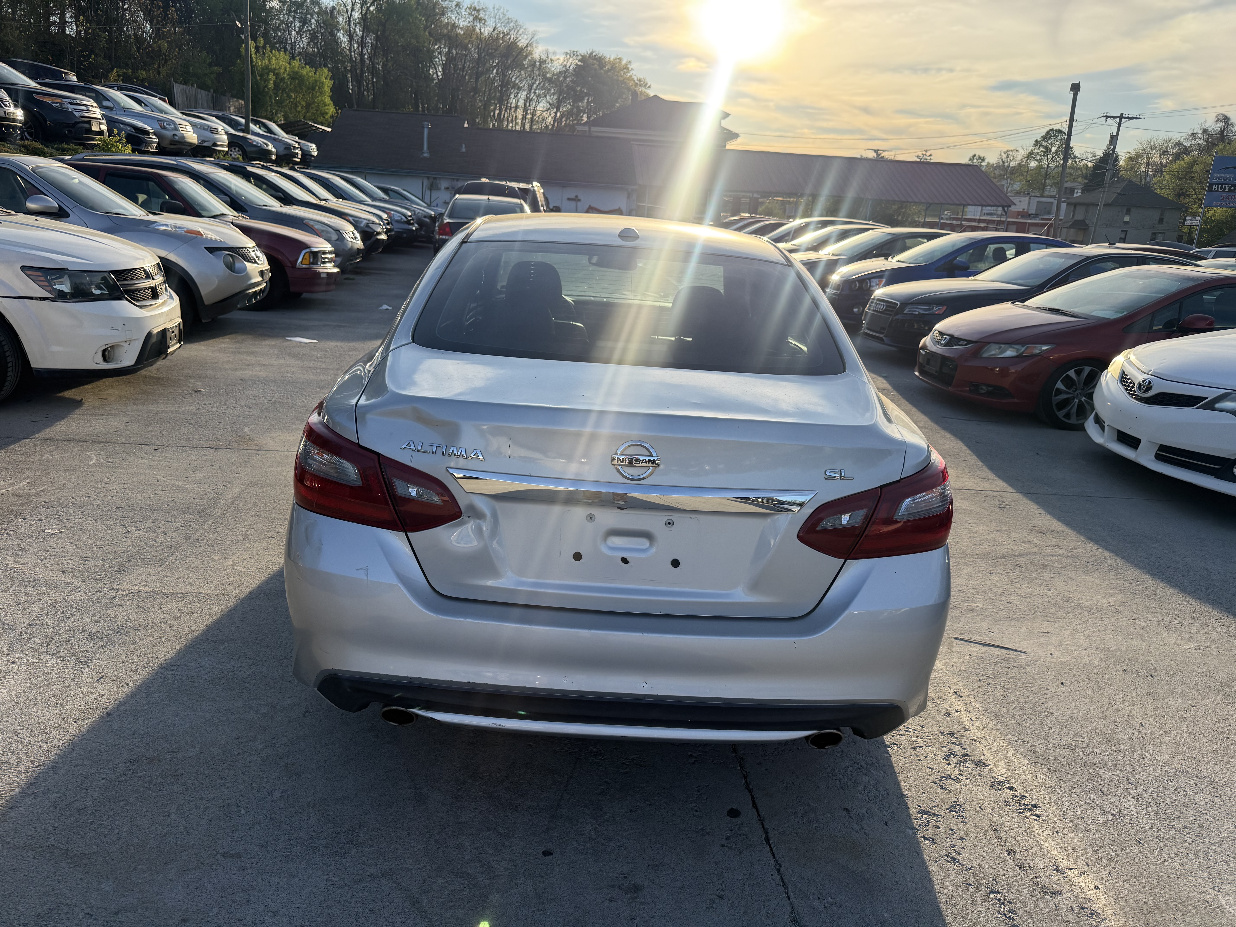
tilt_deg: -17.1
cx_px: 618
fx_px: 857
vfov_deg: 56.8
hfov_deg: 71.6
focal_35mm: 24
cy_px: 464
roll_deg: -2.3
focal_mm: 6.76
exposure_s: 1/2907
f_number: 1.78
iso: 100
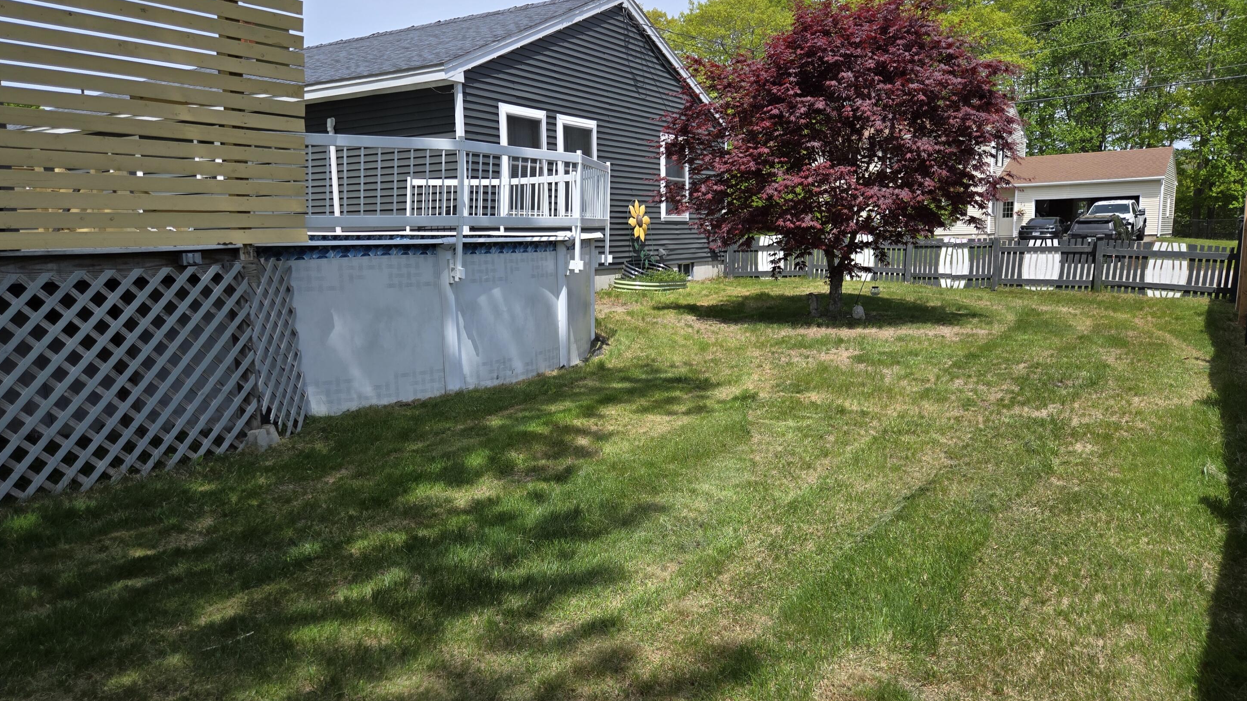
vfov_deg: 44.4
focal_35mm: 26
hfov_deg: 71.9
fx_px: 860
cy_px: 371
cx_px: 616
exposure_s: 1/2921
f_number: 1.8
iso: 50
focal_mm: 5.4
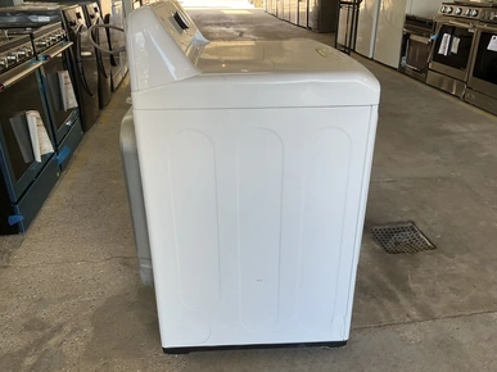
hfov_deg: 60.0
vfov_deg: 46.8
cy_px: 189
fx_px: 431
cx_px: 253
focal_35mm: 30
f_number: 1.8
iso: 40
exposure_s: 1/120
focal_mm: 3
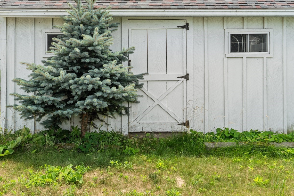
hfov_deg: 40.3
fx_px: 400
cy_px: 61
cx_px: 134
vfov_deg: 27.3
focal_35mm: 49
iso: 400
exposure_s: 1/100
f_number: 8
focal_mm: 29
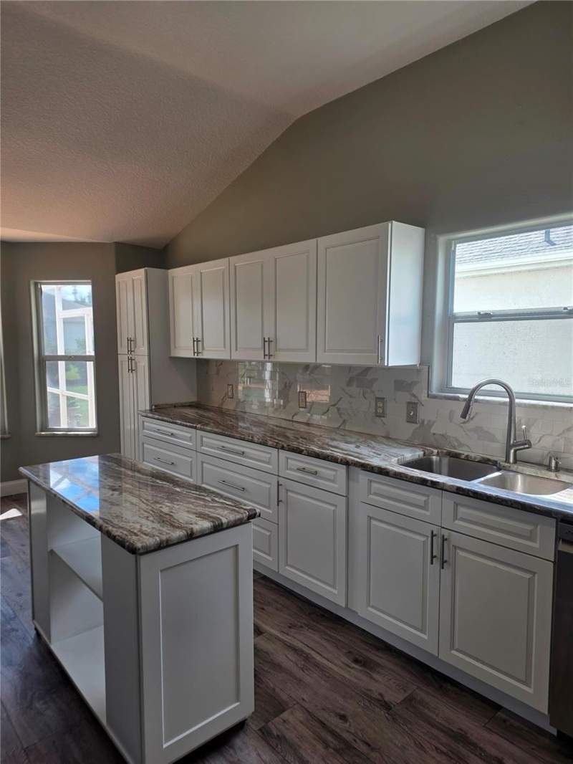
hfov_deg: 58.9
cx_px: 286
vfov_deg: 73.9
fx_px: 507
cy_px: 382
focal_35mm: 23
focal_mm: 6.25
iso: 20
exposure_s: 1/120
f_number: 1.7
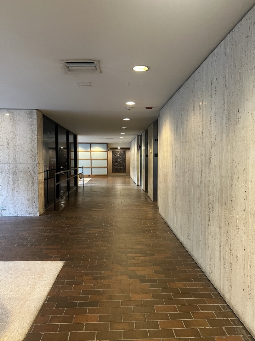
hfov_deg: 53.1
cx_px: 128
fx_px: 255
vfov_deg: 67.3
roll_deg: +0.5
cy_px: 170
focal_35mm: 26
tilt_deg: -0.7
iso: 320
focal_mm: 5.7
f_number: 1.5
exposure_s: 1/60
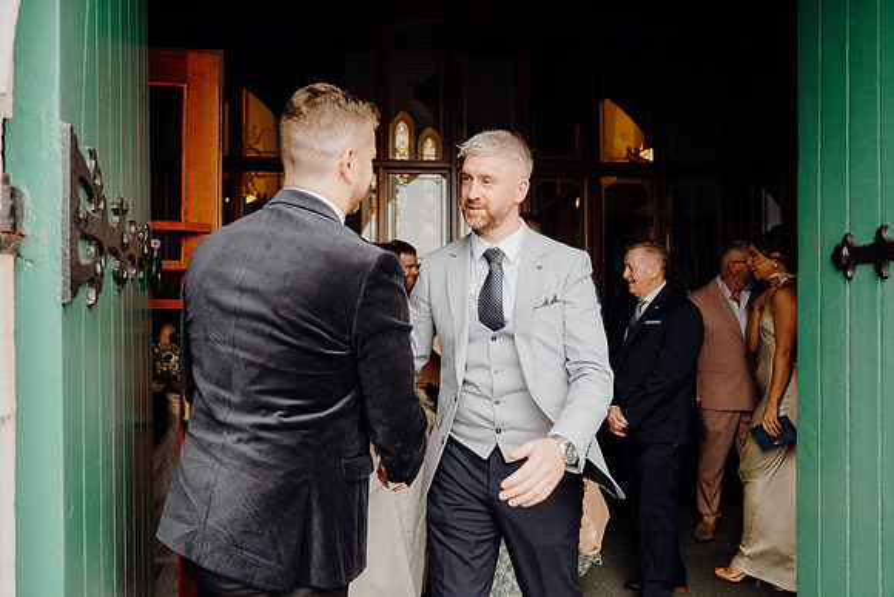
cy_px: 298
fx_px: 621
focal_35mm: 25
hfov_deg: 71.5
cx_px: 447
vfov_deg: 51.3
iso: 320
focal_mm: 25
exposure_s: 1/200
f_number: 3.5
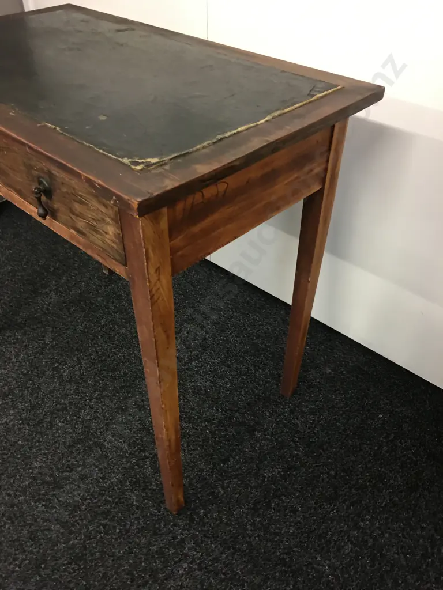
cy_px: 295
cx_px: 222
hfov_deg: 48.2
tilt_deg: -39.8
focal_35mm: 29
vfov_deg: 61.7
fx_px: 495
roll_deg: -0.6
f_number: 2.2
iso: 100
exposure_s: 1/17
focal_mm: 4.15
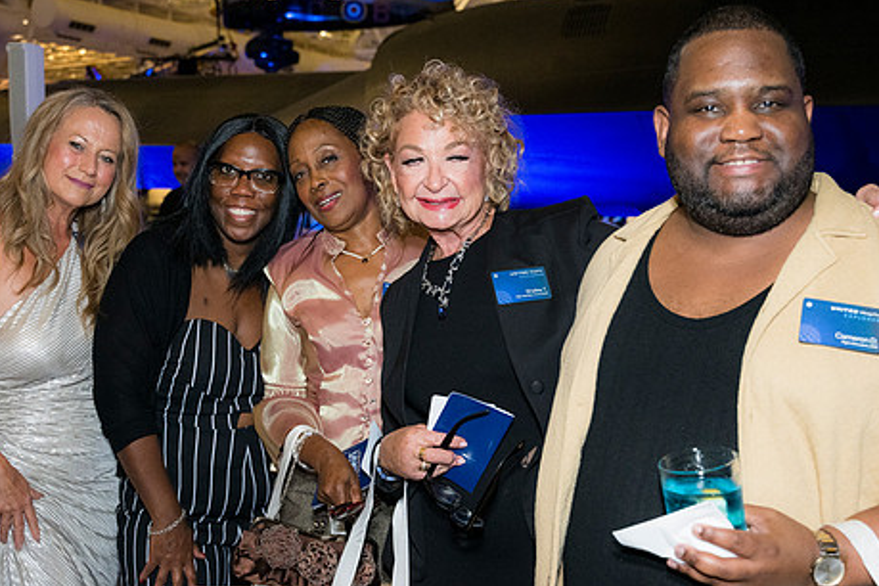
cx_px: 410
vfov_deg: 31.2
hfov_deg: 45.4
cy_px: 319
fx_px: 1050
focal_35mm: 43
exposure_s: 1/160
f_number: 4
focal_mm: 34
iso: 3200
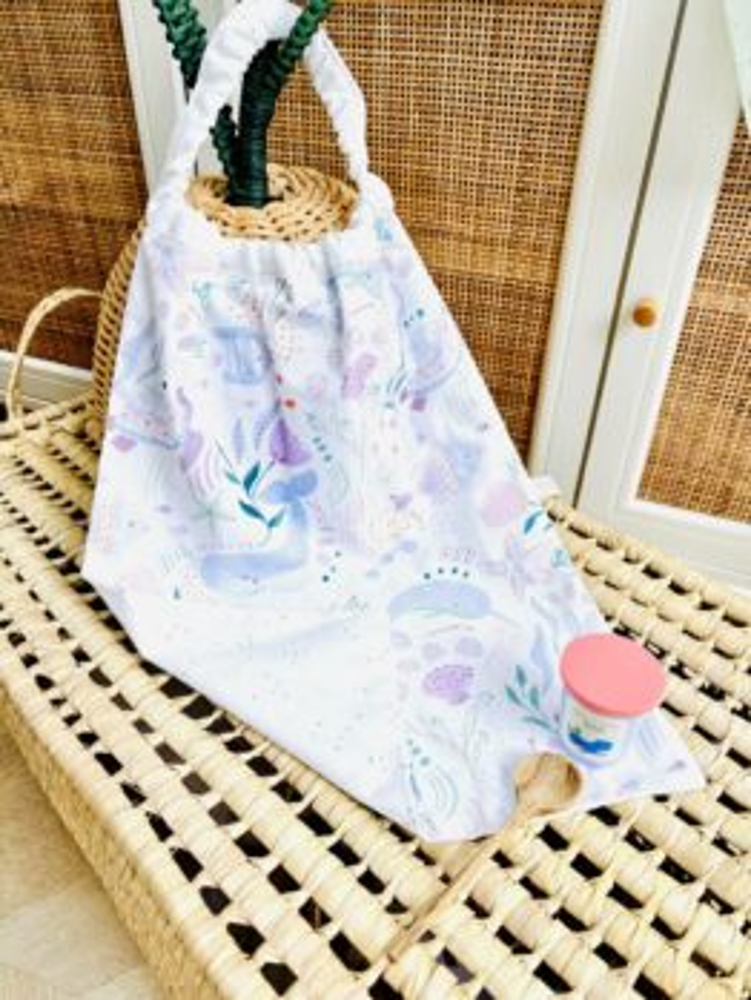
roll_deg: -2.1
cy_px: 500
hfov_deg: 53.1
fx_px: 752
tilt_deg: -37.5
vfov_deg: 67.3
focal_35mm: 26
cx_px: 376
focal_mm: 5.96
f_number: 1.6
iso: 125
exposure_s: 1/121
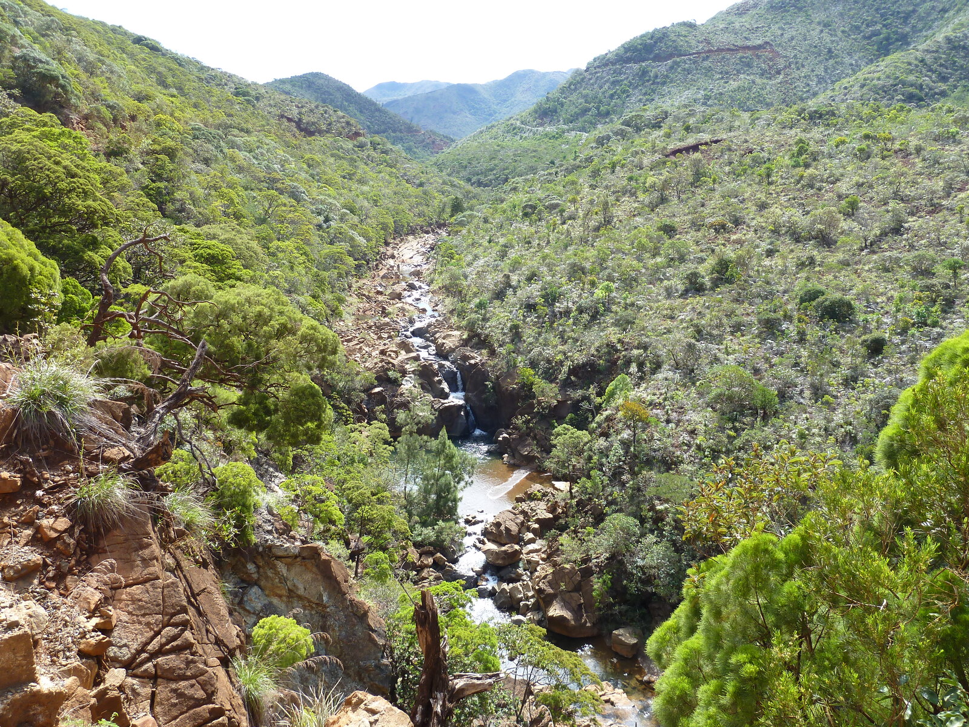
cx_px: 484
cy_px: 364
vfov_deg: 48.2
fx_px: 812
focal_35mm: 29
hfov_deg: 61.7
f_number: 4
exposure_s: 1/160
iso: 80
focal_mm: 4.7
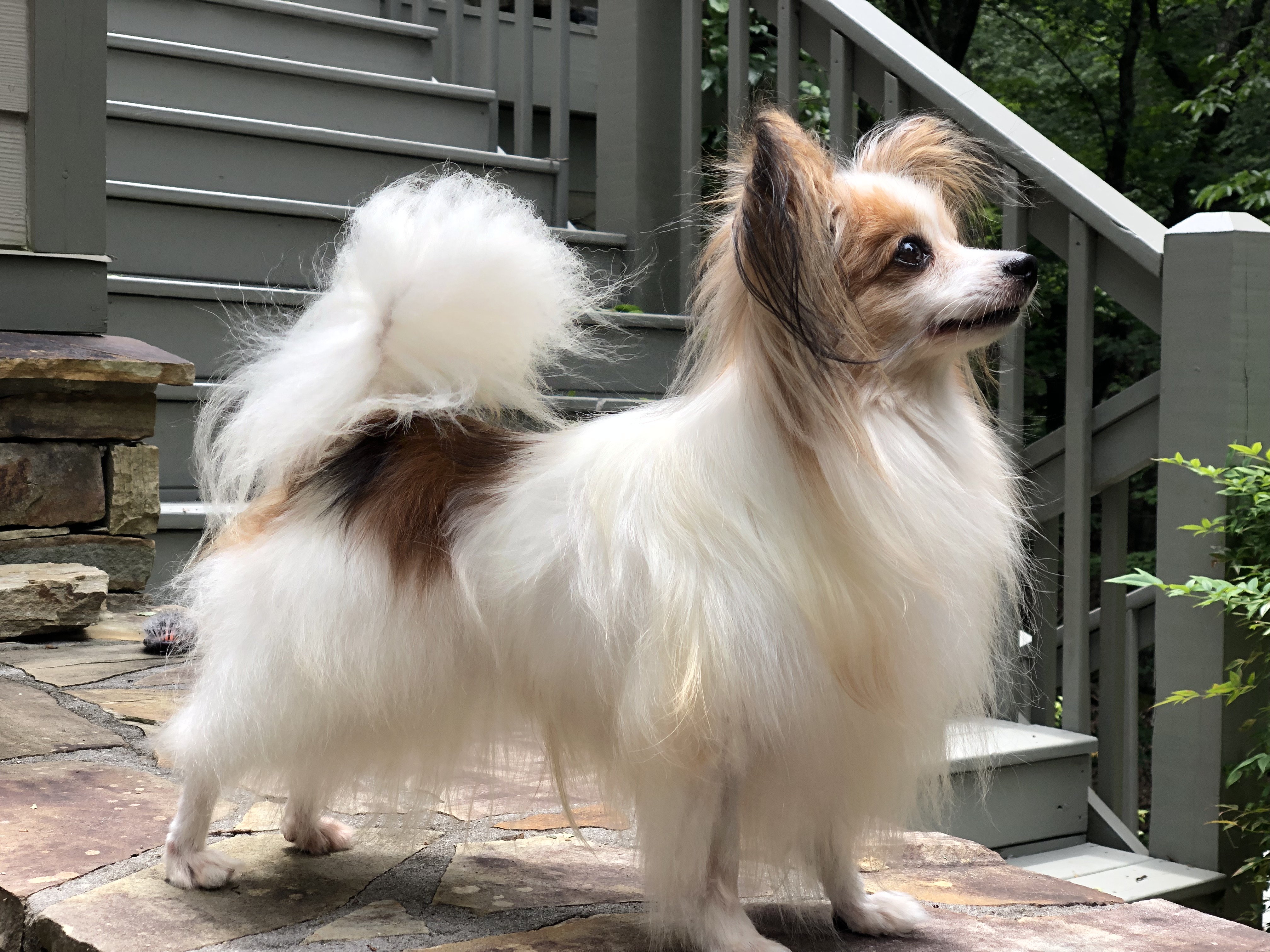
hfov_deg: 36.8
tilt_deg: -1.2
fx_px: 1908
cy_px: 476
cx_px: 635
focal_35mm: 52
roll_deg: +0.0
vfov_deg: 28.0
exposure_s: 1/220
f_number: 2.4
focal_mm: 6
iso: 16
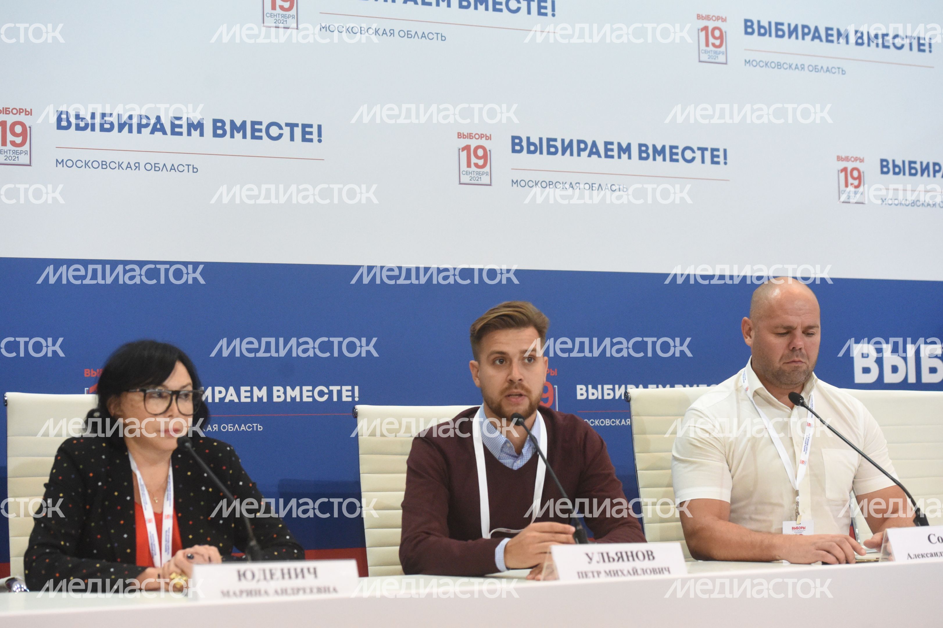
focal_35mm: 70
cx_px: 472
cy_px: 314
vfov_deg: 19.4
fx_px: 1833
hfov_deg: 28.9
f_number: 4
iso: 12800
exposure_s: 1/500
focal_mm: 70
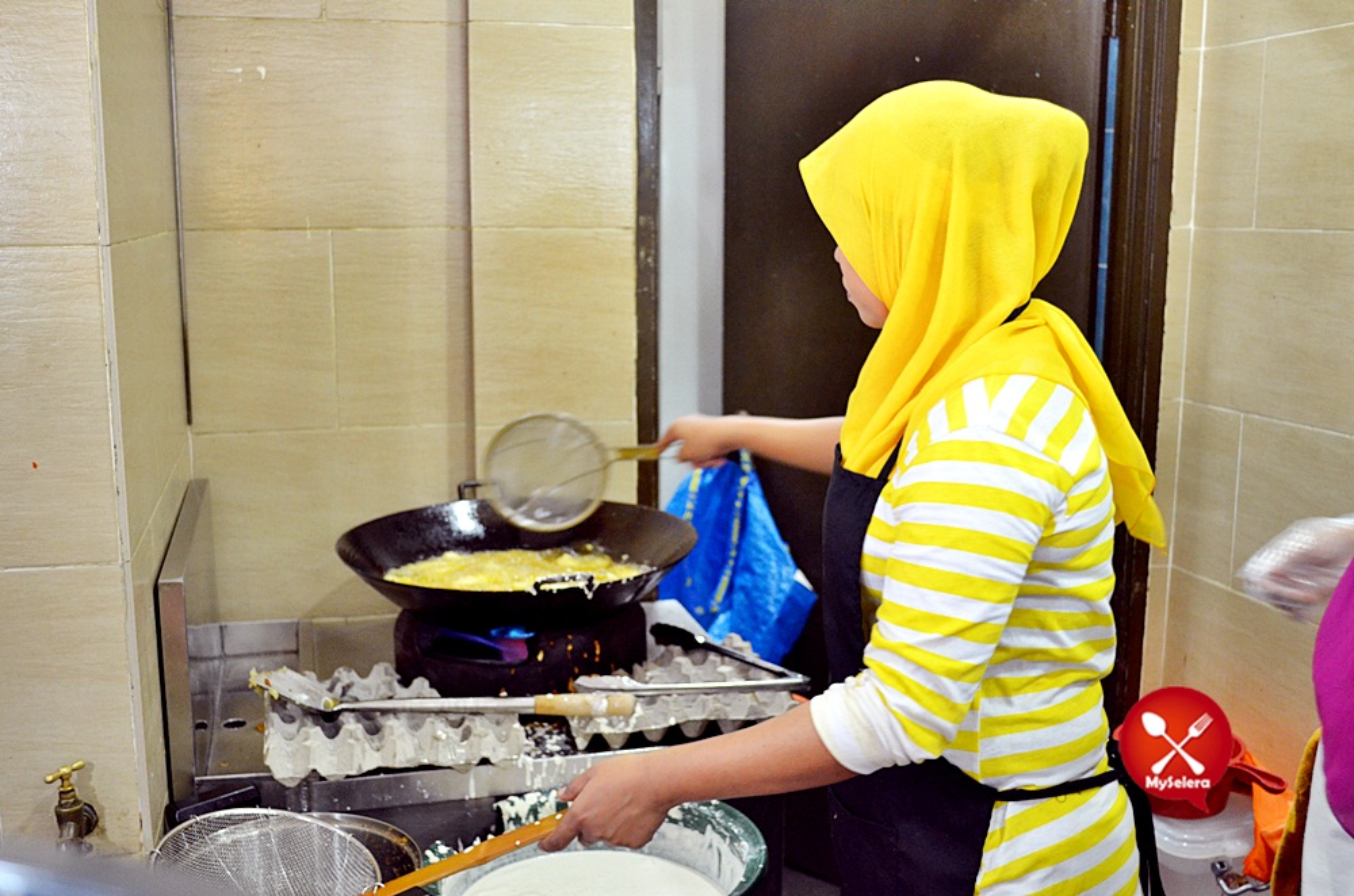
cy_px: 448
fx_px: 1464
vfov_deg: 34.1
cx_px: 677
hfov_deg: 49.6
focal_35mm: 39
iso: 1400
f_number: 4.2
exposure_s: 1/30
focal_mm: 26
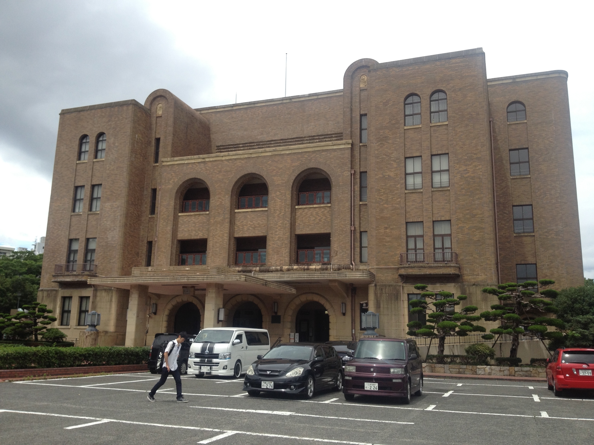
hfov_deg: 52.6
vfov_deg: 40.7
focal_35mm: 35
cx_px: 297
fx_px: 601
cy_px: 222
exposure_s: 1/1623
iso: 64
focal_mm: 4.28
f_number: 2.4
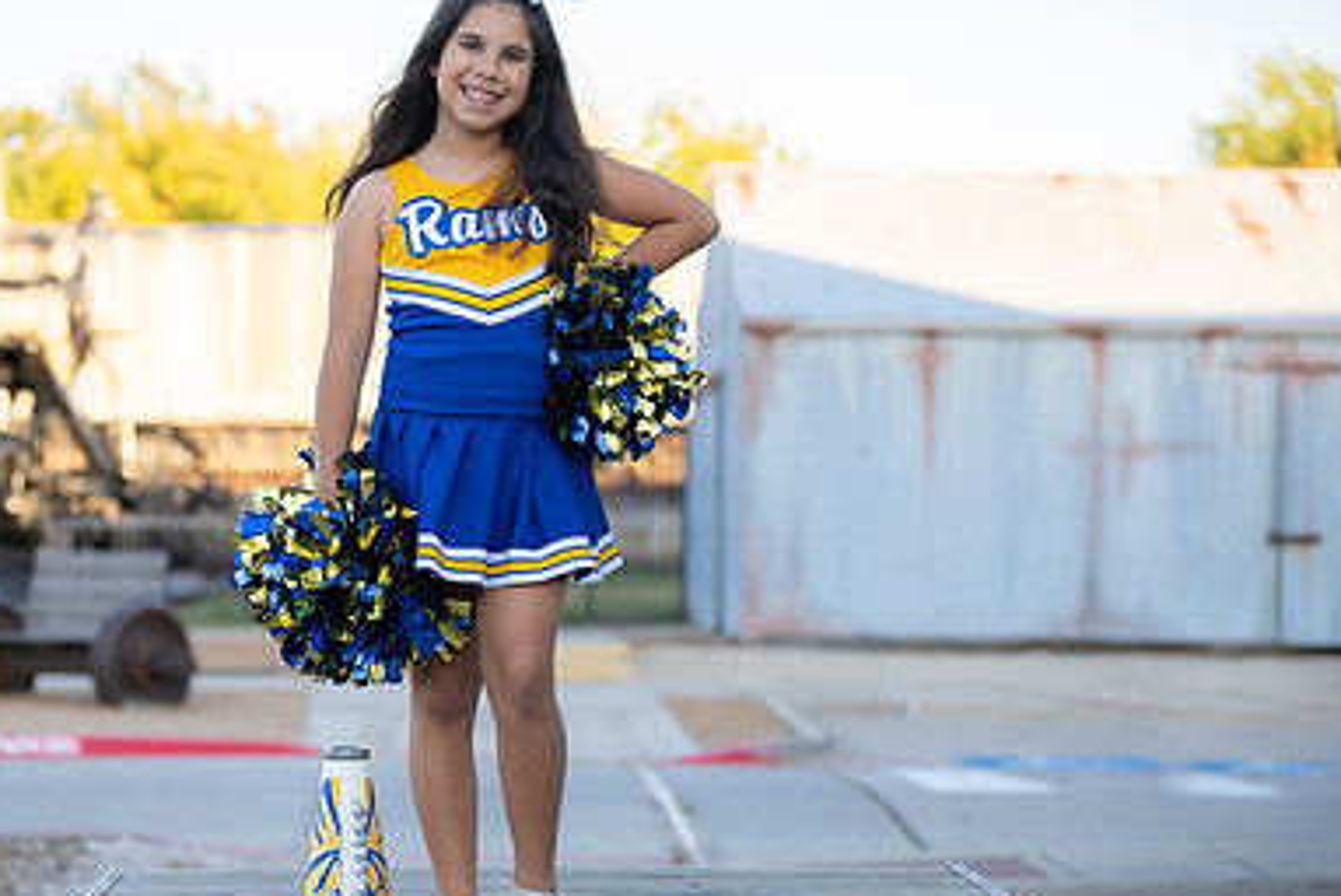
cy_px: 474
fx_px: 3951
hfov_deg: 19.2
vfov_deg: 12.9
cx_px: 494
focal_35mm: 106
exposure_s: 1/320
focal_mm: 70
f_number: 2.8
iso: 125
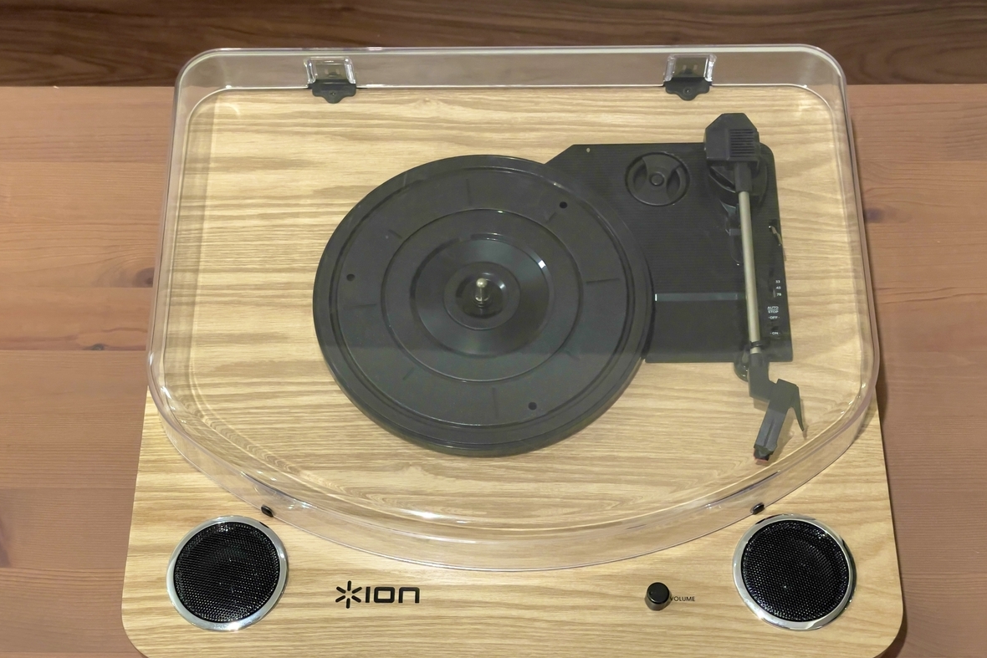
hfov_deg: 36.2
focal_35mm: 55
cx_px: 491
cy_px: 366
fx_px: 1508
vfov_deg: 24.6
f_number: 2
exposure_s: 1/50
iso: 500
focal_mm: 6
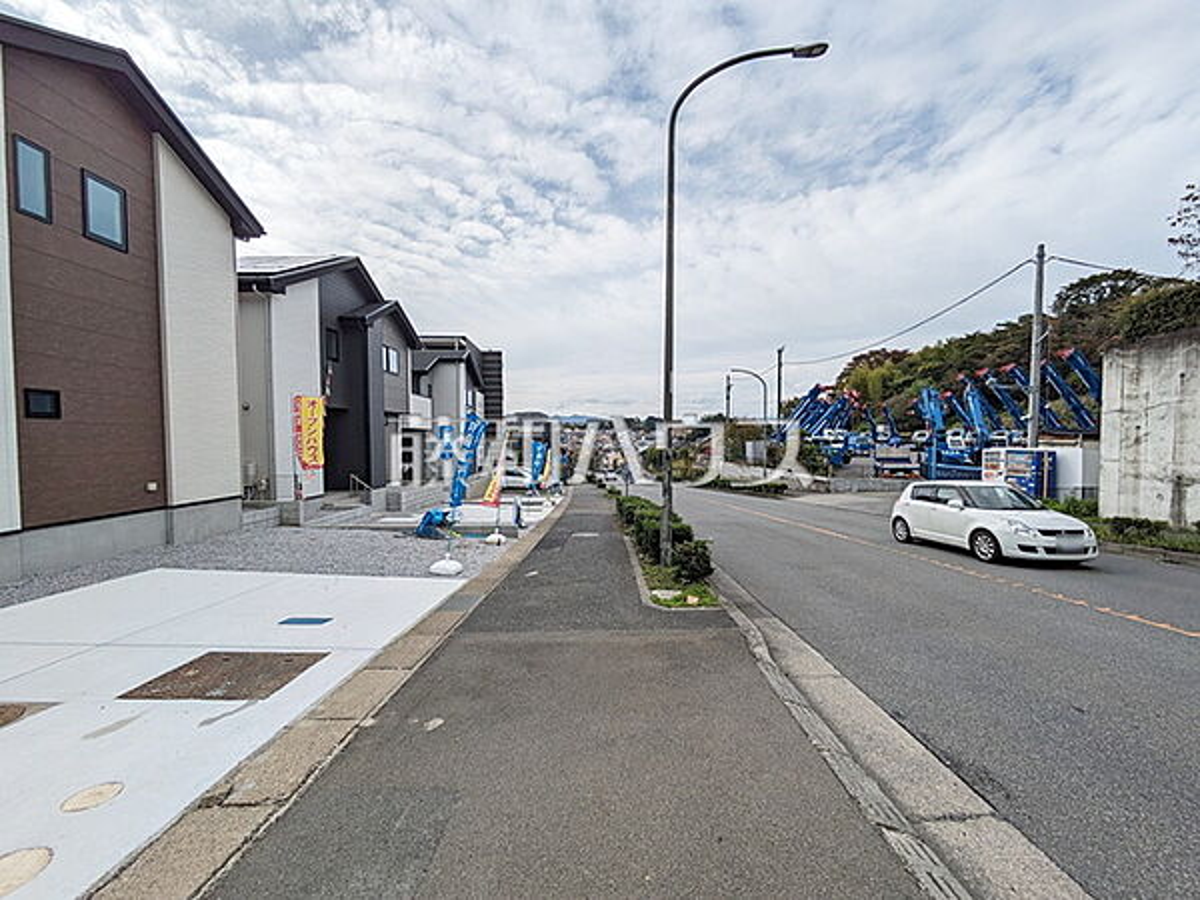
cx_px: 600
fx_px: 485
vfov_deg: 85.7
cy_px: 450
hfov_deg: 102.1
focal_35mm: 14
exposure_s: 1/2237
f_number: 2.2
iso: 50
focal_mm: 1.83
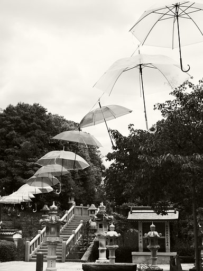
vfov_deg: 38.2
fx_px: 391
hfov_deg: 29.1
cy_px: 136
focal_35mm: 50
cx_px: 102
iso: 200
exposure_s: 1/1000
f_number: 5.6
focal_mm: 25
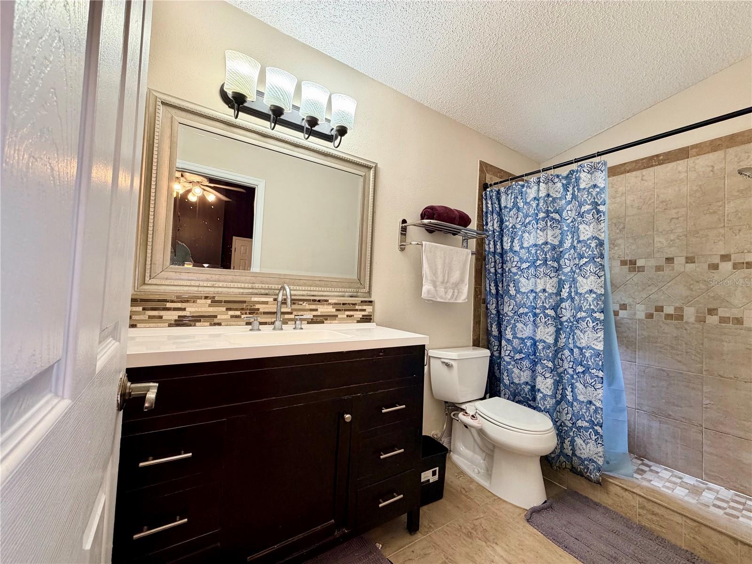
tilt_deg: +1.7
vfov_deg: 85.7
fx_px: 304
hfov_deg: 102.1
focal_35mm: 14
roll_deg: -2.2
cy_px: 282
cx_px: 376
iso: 200
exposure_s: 1/60
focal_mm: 2.22
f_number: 2.2
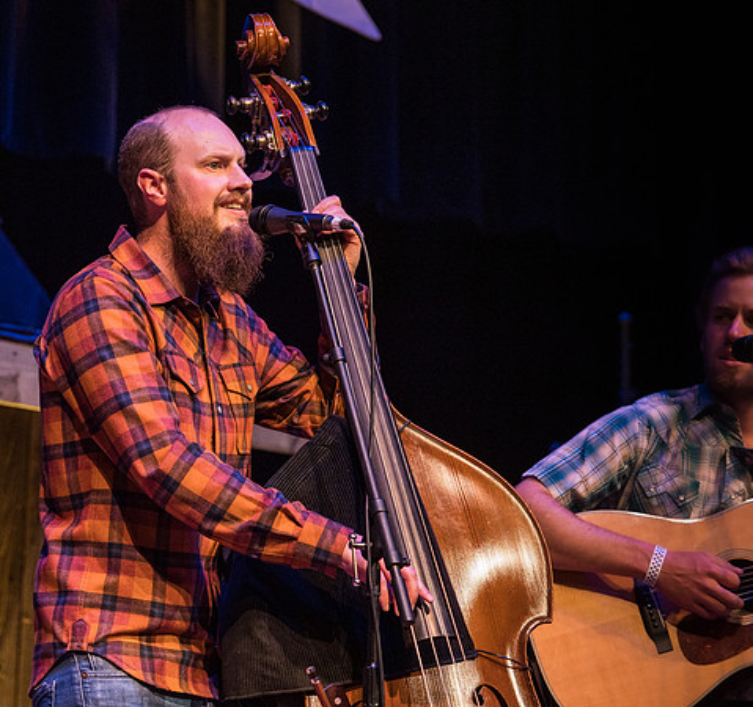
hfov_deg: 9.5
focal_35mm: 189
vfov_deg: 9.0
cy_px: 317
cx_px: 233
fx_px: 4510
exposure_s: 1/160
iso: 800
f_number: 2.8
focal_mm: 75
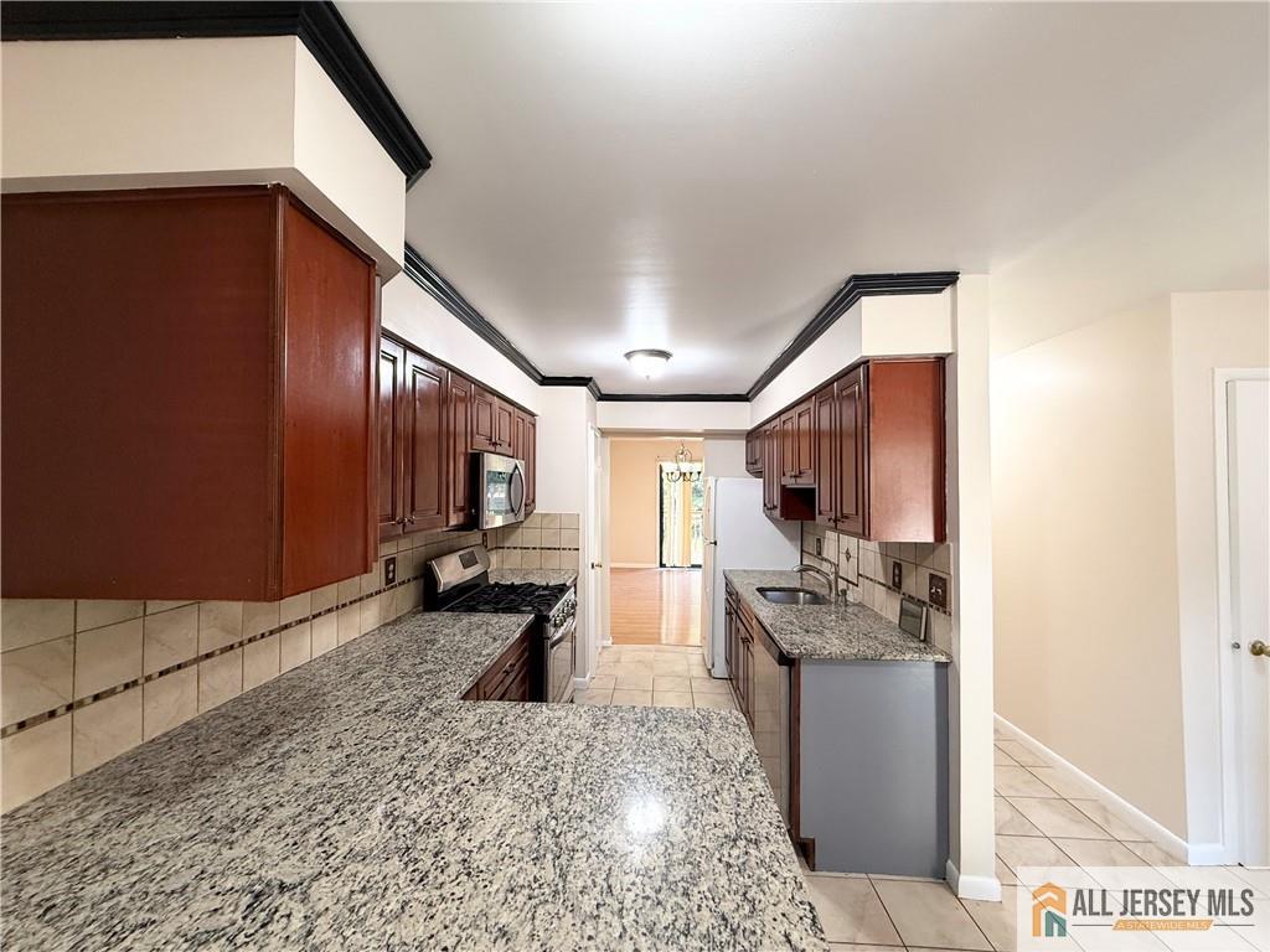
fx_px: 514
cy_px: 476
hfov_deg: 102.1
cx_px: 635
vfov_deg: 85.7
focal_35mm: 14
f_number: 2.2
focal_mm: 2.22
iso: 200
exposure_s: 1/60
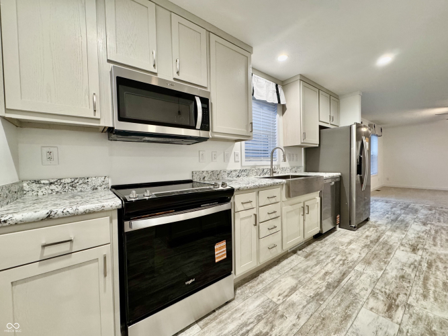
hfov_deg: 102.1
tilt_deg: -1.8
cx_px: 224
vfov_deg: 85.7
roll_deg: +1.5
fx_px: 181
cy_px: 168
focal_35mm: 14
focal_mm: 2.22
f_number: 2.2
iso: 250
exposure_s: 1/60
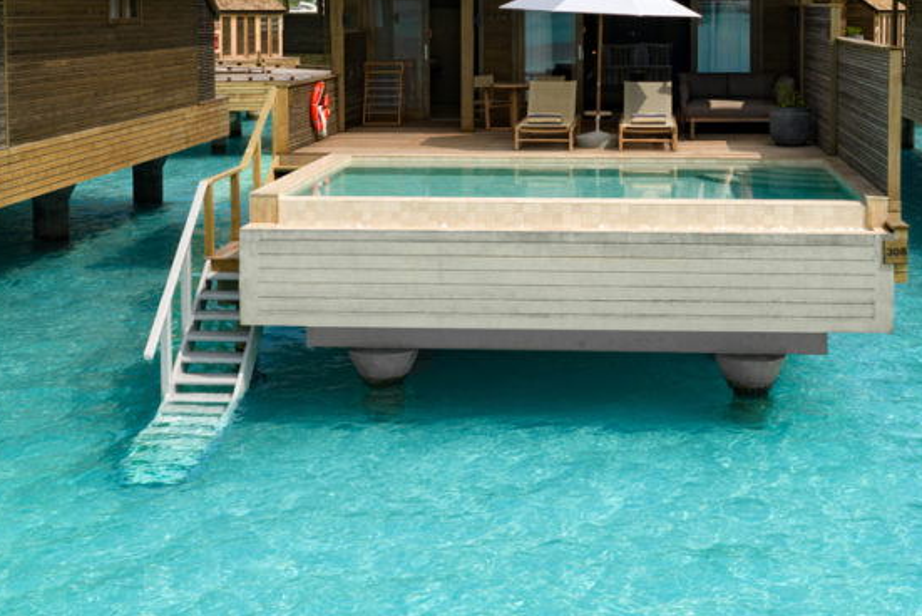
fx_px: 1332
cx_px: 566
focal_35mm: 52
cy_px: 76
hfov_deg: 38.0
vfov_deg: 25.3
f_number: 2.8
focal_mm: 14.45
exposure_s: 1/2500
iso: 100
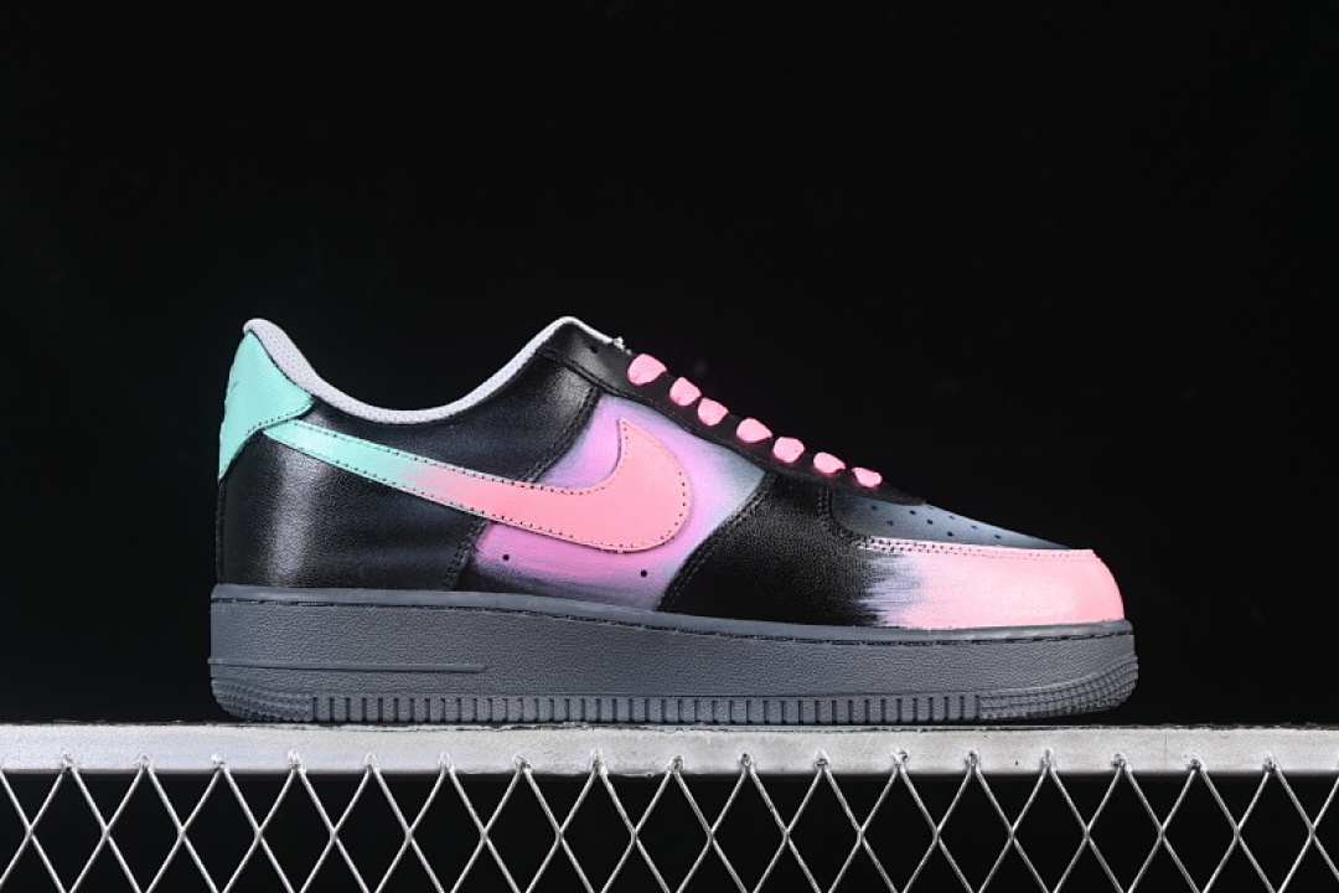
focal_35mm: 75
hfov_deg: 27.0
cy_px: 446
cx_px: 670
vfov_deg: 18.2
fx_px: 2789
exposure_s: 1/50
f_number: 6.3
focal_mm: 50
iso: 160
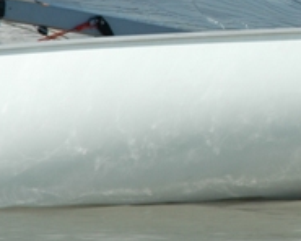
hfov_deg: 5.6
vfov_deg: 4.5
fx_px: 3029
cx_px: 438
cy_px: -37
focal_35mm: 340
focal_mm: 70
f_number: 11
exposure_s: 1/500
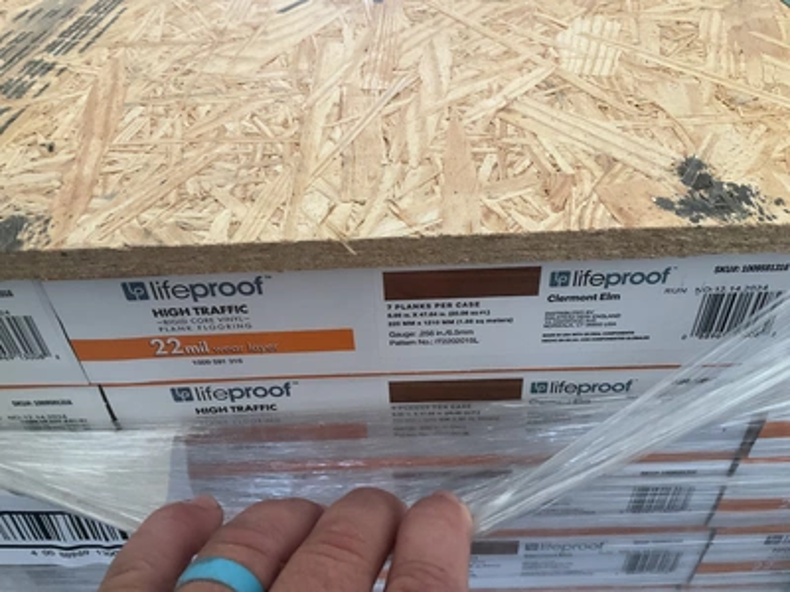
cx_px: 395
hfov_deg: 61.7
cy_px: 296
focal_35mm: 29
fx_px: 662
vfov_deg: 48.2
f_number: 1.8
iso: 100
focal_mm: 3
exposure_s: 1/60
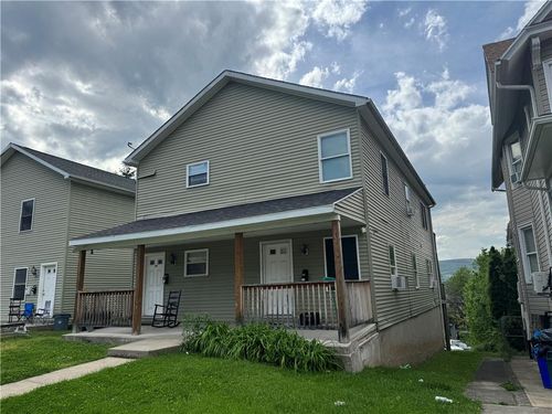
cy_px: 207
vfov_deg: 56.8
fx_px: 383
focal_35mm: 24
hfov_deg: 71.6
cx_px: 276
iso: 80
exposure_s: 1/5348
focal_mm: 6.76
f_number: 1.78
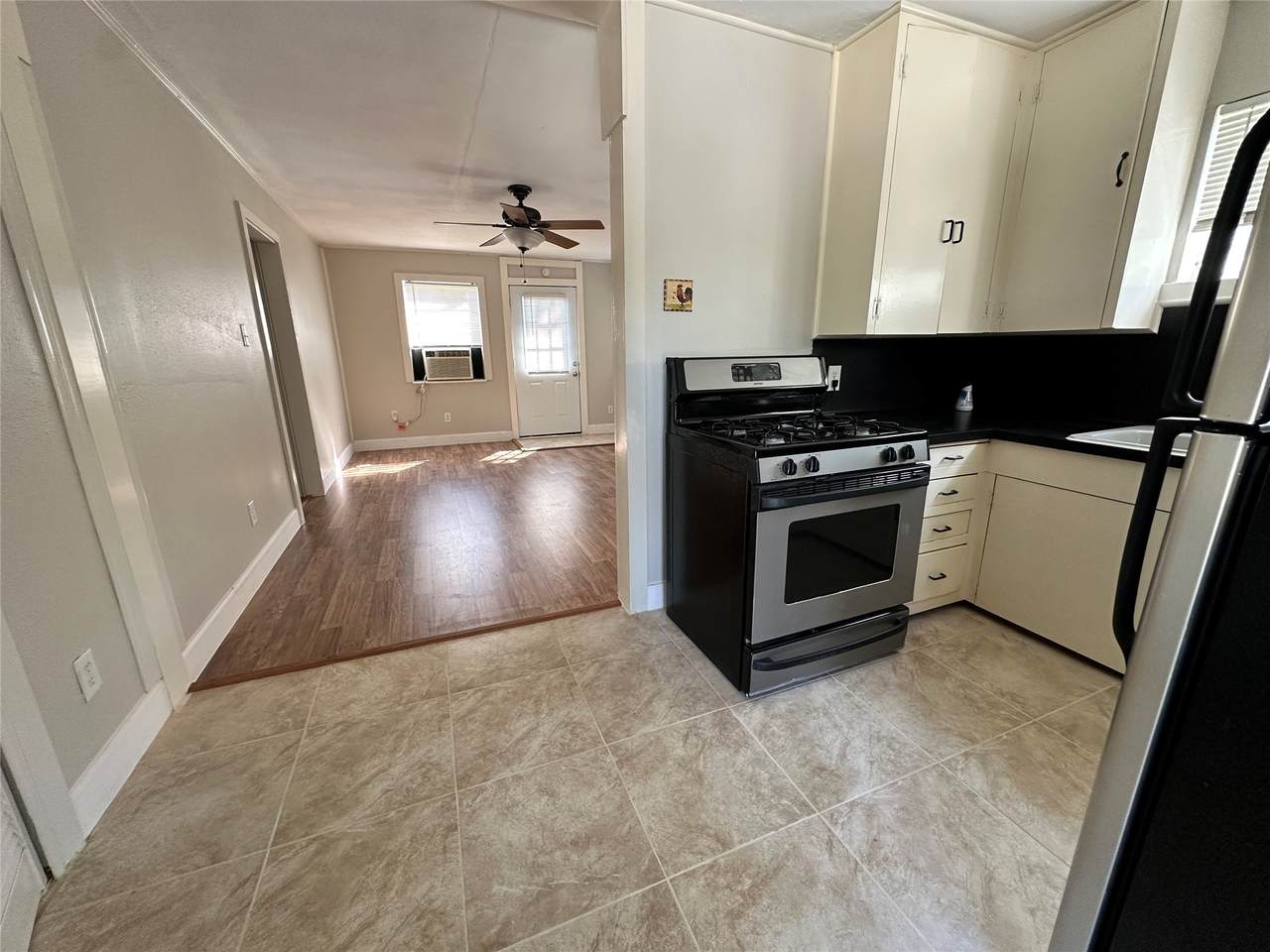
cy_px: 476
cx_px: 635
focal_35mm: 14
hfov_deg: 102.1
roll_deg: +0.8
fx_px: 514
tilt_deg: -14.3
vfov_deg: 85.7
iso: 160
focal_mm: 2.22
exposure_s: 1/99
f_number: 2.2
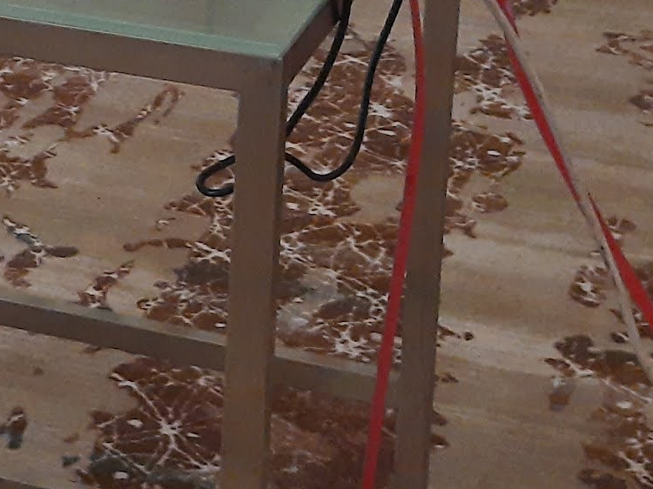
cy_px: -412
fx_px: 2904
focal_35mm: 154
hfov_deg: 11.8
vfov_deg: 9.2
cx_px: -559
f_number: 2
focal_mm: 4.6
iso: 200
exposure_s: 1/50
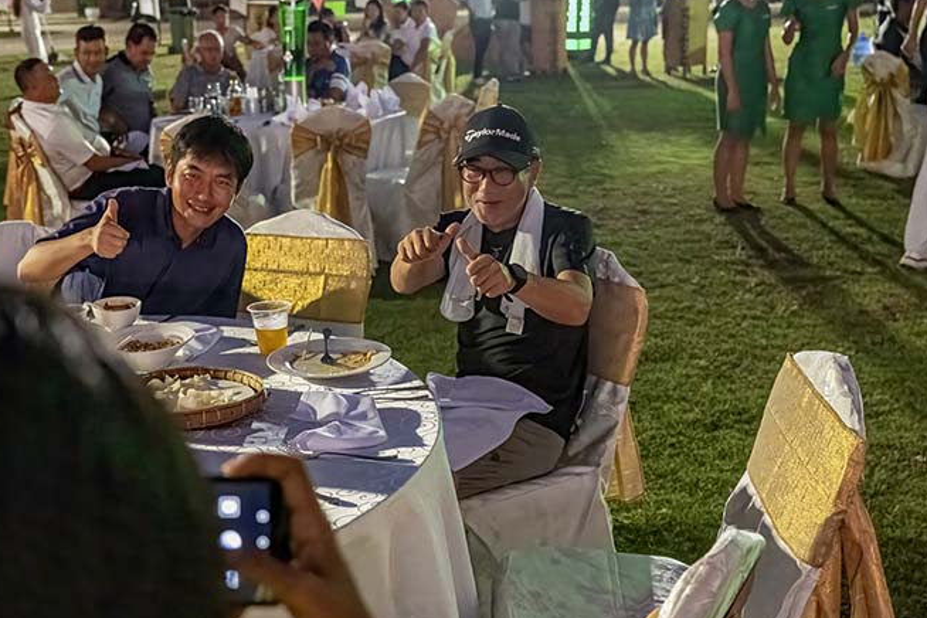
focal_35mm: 47
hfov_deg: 41.6
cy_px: 332
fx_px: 1210
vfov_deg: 28.6
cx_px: 343
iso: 25600
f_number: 4
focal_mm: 32
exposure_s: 1/200
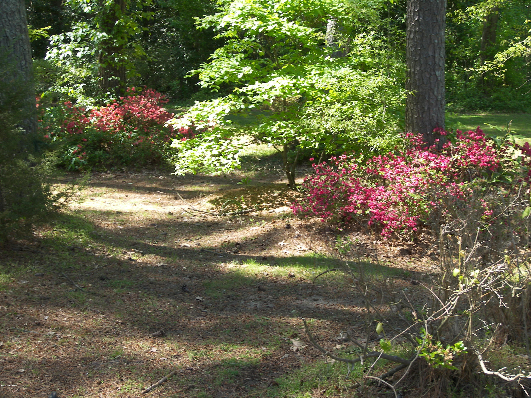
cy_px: 199
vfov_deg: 30.9
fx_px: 721
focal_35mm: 47
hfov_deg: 40.4
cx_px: 266
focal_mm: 9.9
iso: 50
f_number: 3.6
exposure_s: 1/80
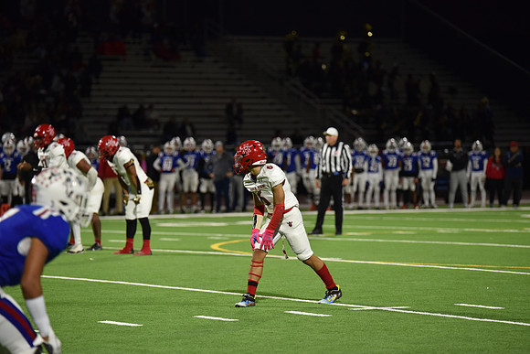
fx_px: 2577
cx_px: 265
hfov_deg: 11.7
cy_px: 177
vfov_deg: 7.9
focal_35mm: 175
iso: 1800
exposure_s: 1/500
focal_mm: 175
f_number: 2.8
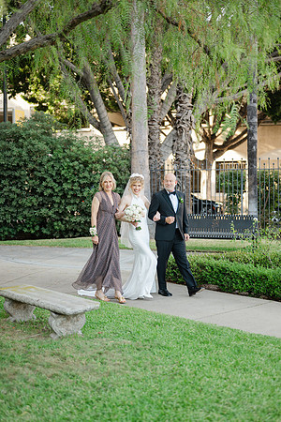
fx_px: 585
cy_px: 211
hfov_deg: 27.0
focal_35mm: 50
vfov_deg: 39.6
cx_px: 140
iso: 100
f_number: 1.8
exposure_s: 1/320
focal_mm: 50
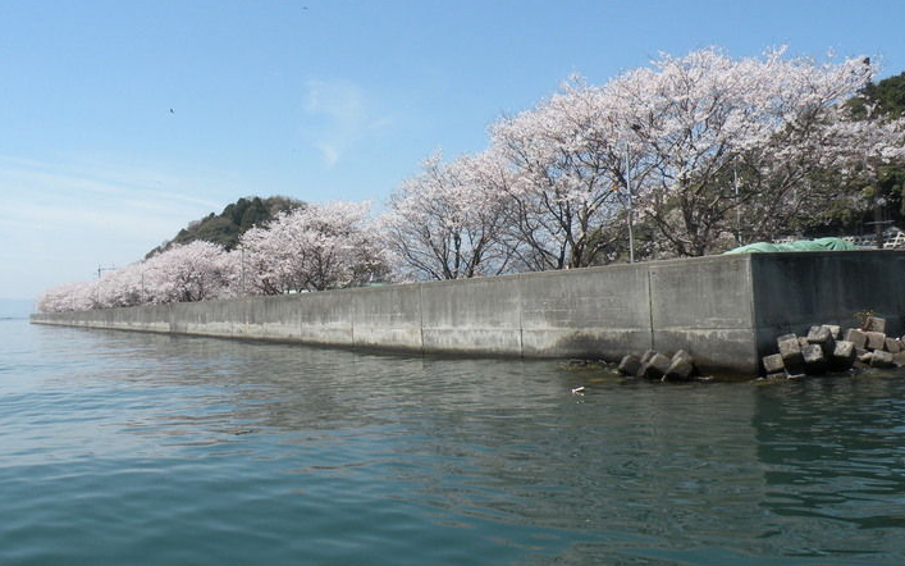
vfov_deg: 38.3
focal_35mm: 33
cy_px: 253
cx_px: 432
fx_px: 814
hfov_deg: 58.1
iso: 64
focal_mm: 4.7
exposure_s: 1/240
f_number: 6.3
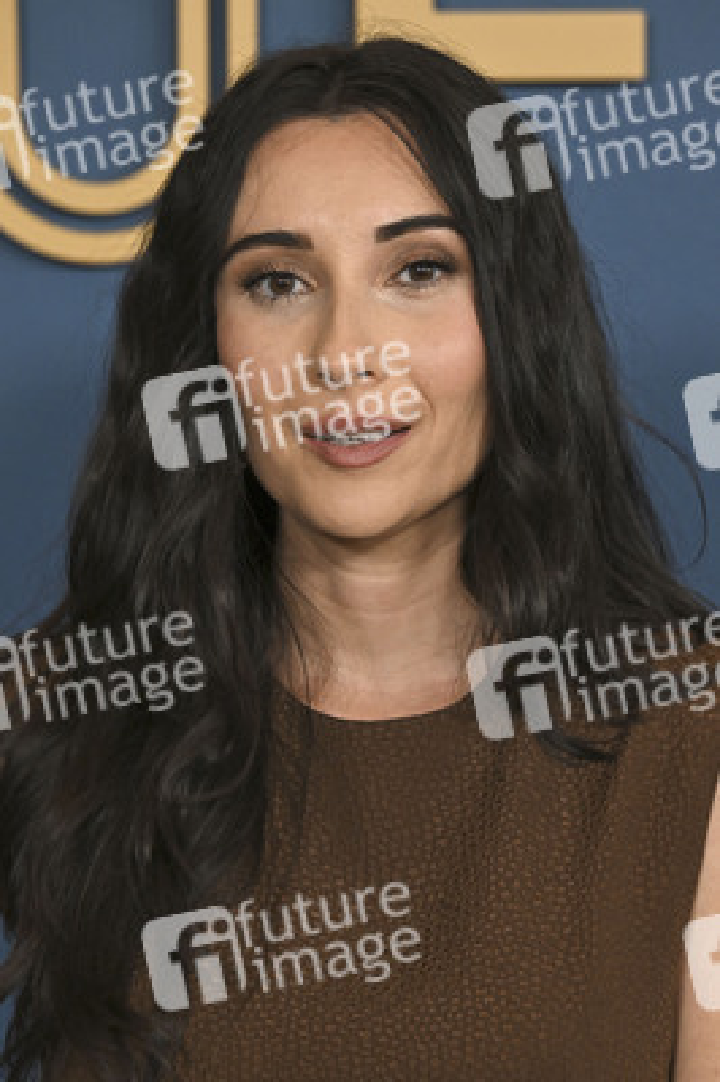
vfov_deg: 13.7
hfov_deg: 9.1
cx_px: 360
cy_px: 541
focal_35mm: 150
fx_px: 4507
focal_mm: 150
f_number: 5.6
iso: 2000
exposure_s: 1/320
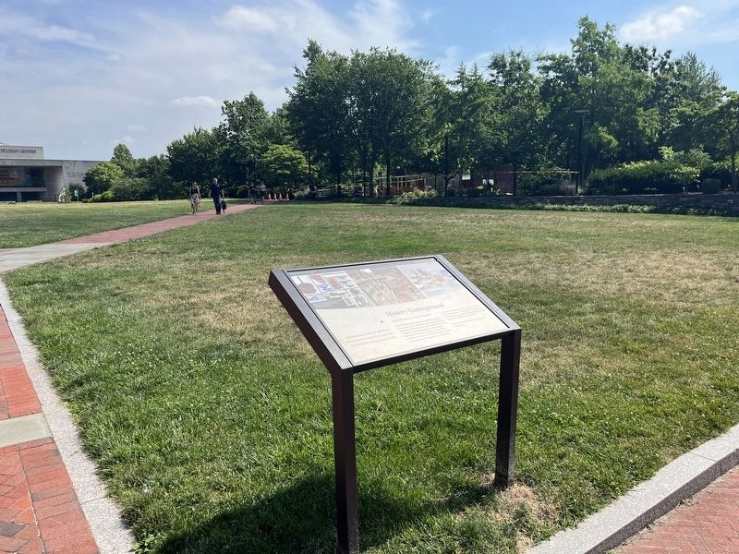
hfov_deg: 67.3
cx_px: 370
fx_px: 555
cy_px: 277
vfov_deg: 53.1
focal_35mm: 26
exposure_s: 1/2825
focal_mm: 5.1
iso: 50
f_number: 1.6
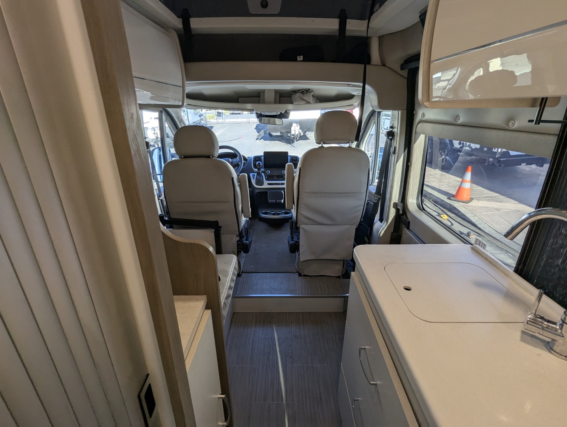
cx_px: 284
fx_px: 262
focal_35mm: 16
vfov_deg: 78.2
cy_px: 214
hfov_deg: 94.4
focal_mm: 2.35
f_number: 2.2
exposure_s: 1/181
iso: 62
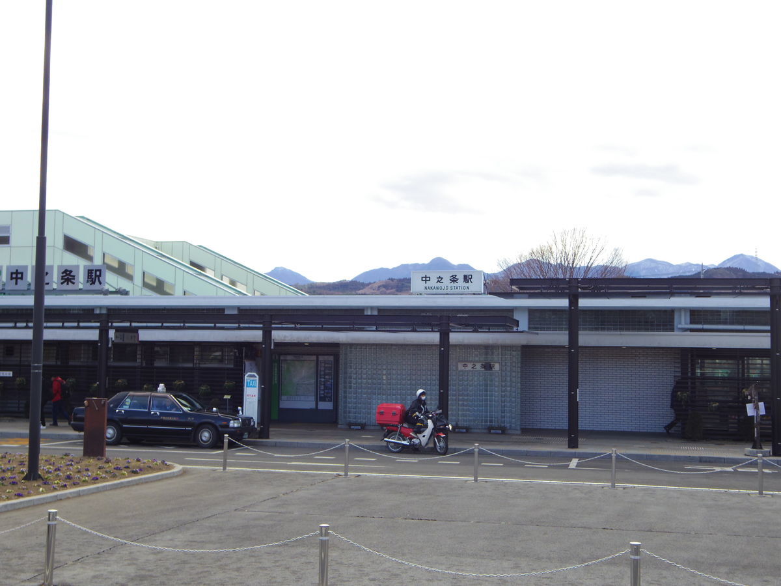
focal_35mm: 47
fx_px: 1060
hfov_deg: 40.4
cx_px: 390
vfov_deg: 30.9
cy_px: 293
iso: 125
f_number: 3.2
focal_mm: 8.5
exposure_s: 1/640
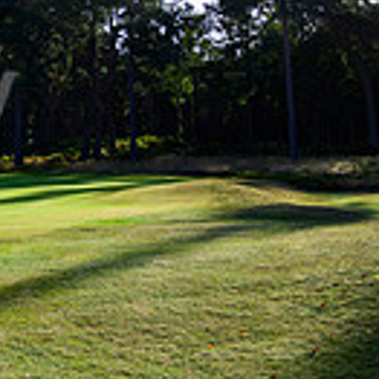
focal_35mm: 90
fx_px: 1115
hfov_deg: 15.8
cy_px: -41
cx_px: -350
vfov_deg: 18.5
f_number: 5
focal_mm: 24
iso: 160
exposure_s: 1/1250
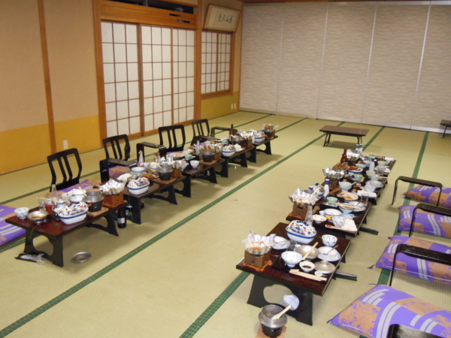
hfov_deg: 60.0
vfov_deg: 46.8
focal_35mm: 30
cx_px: 226
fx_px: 391
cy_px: 169
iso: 400
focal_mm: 5.4
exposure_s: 1/30
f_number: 3.5
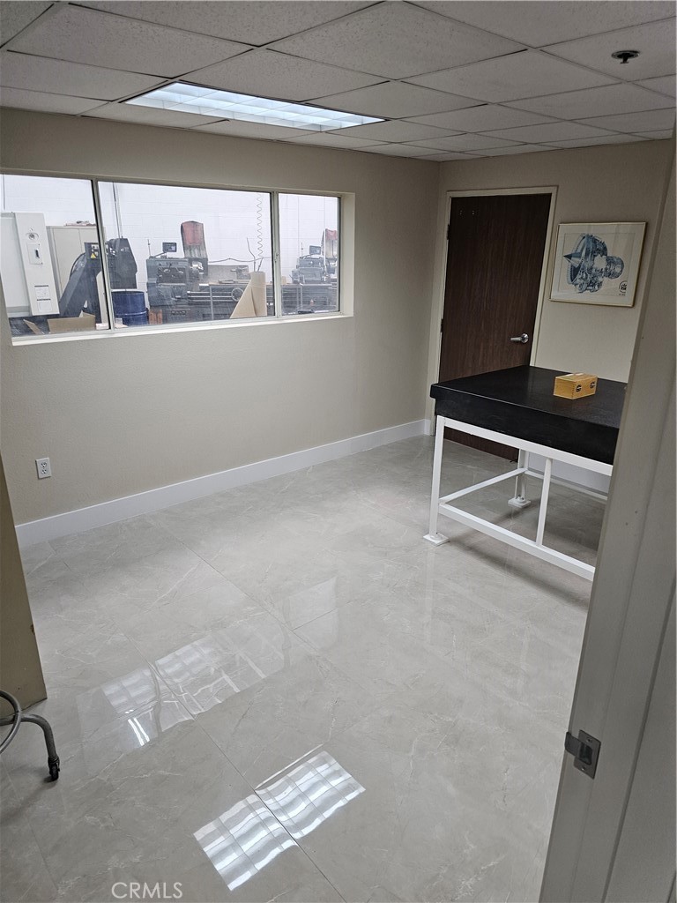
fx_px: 600
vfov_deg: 73.9
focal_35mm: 23
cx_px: 338
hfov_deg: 58.9
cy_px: 452
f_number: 1.7
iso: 200
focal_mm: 6.3
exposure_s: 1/120
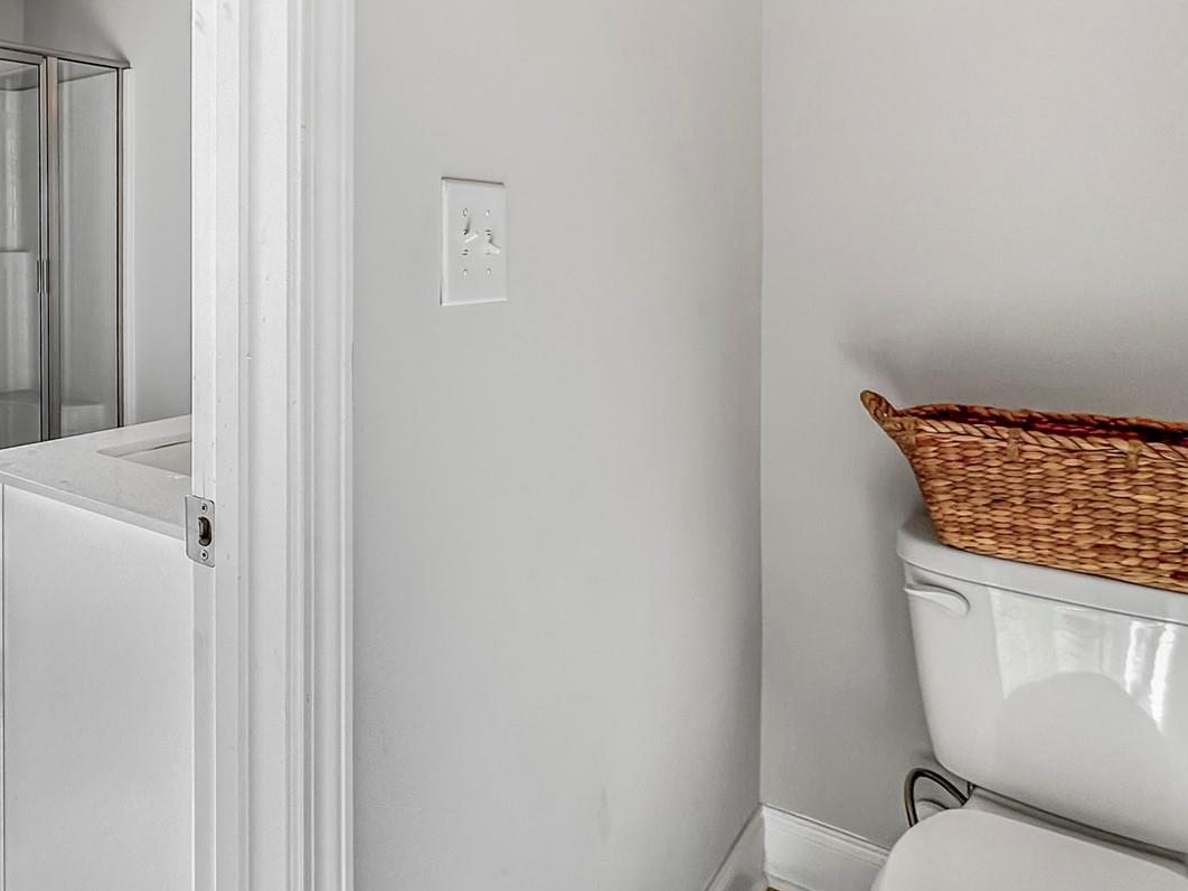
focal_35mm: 27
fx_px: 926
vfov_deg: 49.8
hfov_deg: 61.0
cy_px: 253
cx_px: 270
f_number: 2.2
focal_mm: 2.22
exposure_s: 1/180
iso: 40
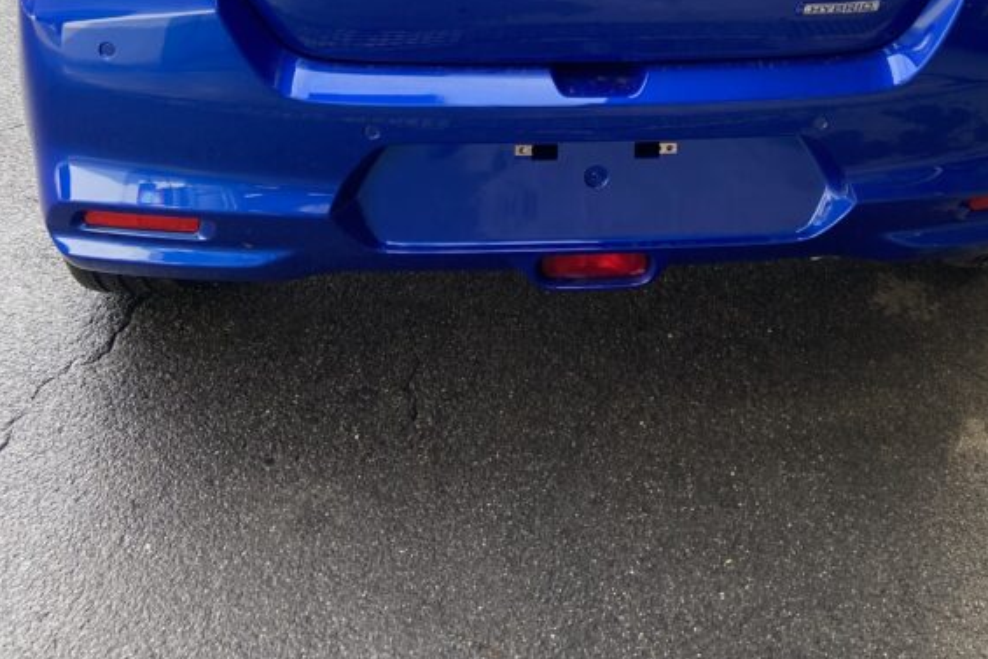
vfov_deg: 24.9
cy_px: -124
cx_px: 640
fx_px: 1345
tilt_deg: -23.7
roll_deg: -0.9
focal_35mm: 49
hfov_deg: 40.0
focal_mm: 4.25
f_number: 1.8
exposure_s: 1/122
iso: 40
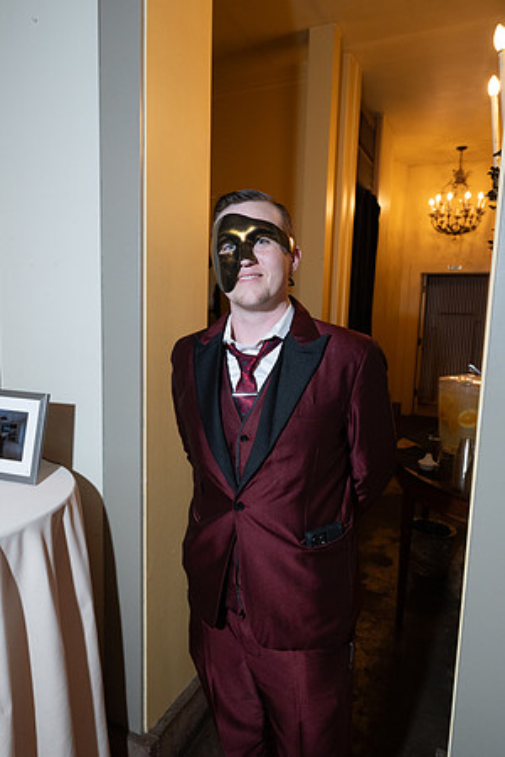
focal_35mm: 24
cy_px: 378
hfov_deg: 53.1
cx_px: 252
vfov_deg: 73.7
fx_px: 505
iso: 2500
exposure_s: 1/200
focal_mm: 24
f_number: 5
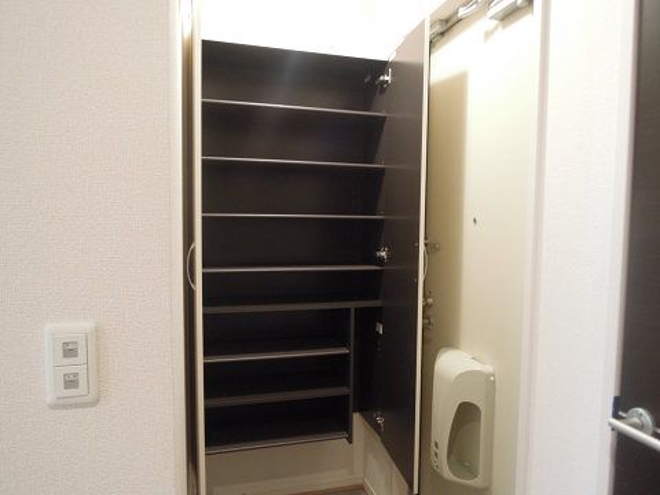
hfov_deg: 71.6
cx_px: 330
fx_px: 458
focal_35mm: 24
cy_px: 248
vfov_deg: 56.8
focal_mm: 4.3
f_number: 2.8
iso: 400
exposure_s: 1/13
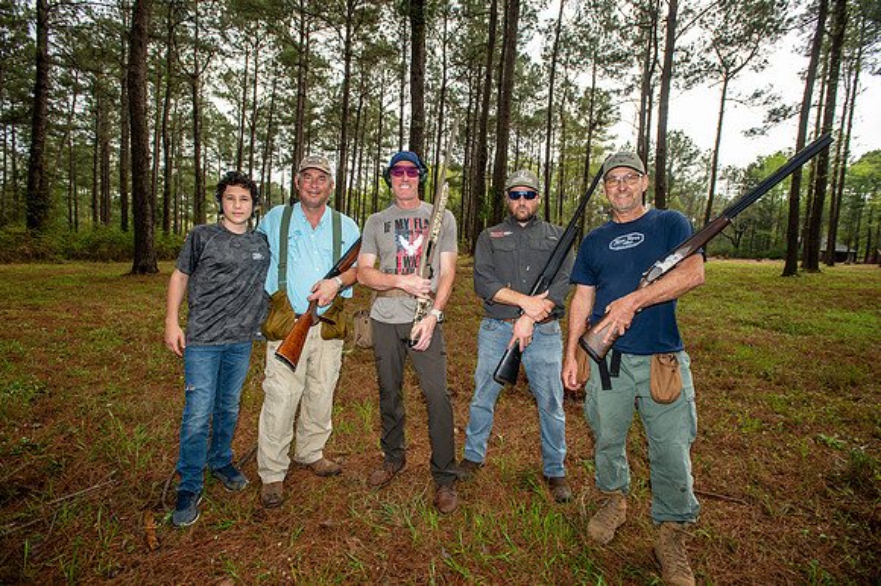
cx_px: 440
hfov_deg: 93.3
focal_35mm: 17
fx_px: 416
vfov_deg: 70.4
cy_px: 293
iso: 125
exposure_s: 1/250
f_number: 4.5
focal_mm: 17
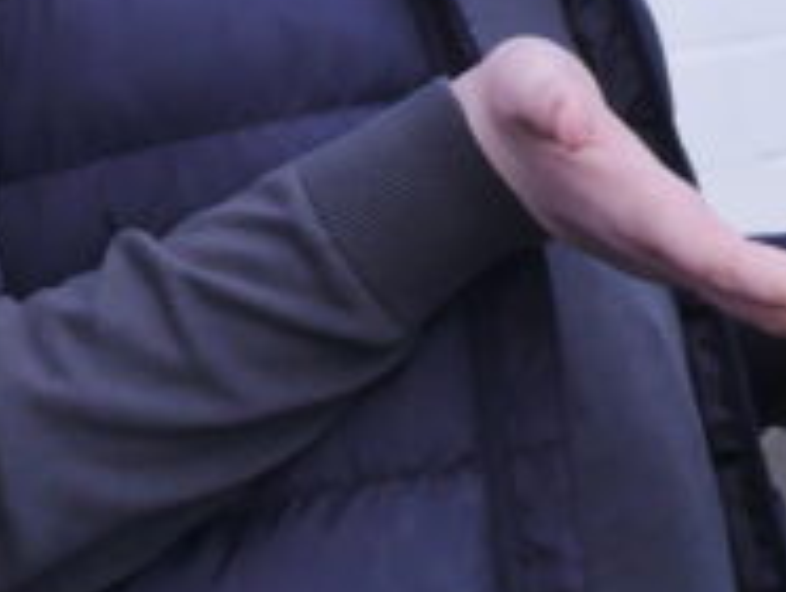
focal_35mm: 246
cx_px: 492
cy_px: -505
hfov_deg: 8.0
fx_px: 5593
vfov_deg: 5.9
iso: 200
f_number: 4.5
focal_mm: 25
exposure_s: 1/640
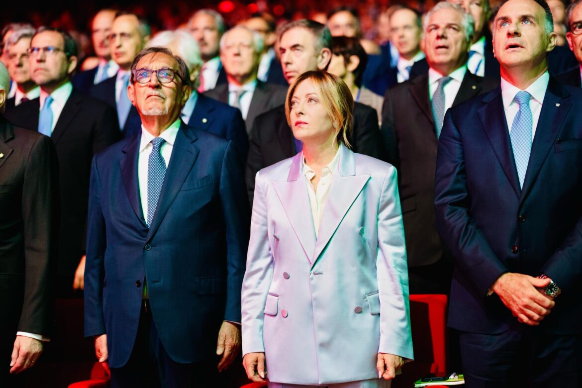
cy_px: 194
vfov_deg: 17.3
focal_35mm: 79
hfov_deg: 25.7
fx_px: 1277
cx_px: 291
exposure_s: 1/200
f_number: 2
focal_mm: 79
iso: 1600
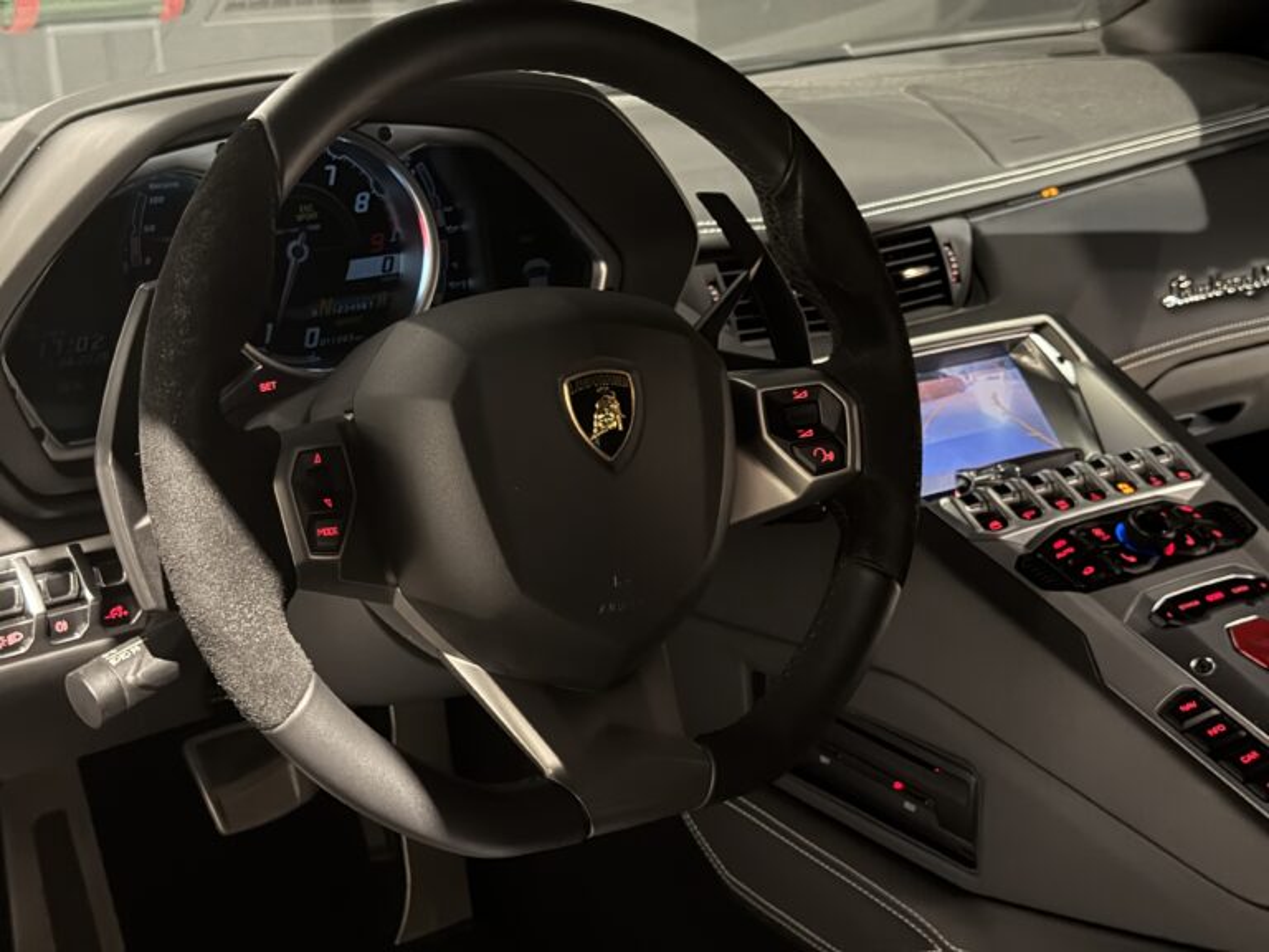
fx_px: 1760
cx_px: 634
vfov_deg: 30.3
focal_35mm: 48
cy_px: 476
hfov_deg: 39.7
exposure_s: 1/10
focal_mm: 6.76
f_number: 1.78
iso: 640
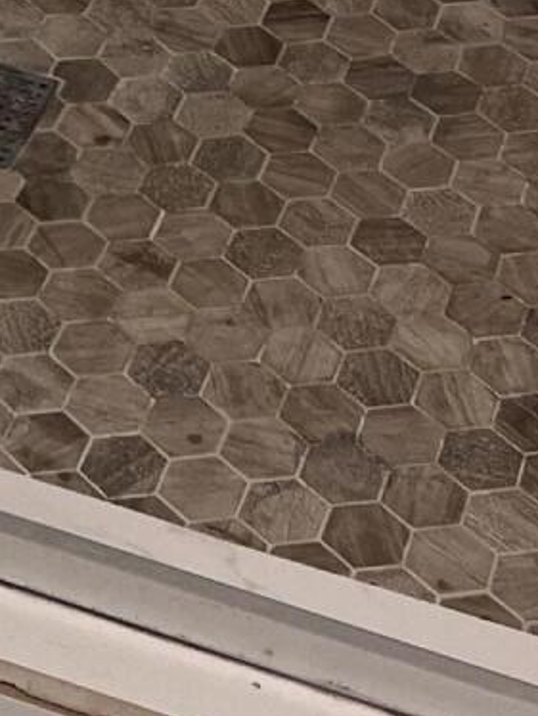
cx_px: 73
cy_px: -1095
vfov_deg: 11.4
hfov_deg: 10.6
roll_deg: -1.2
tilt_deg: -14.2
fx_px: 2877
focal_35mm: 139
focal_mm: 5.7
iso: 80
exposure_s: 1/60
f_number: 1.5
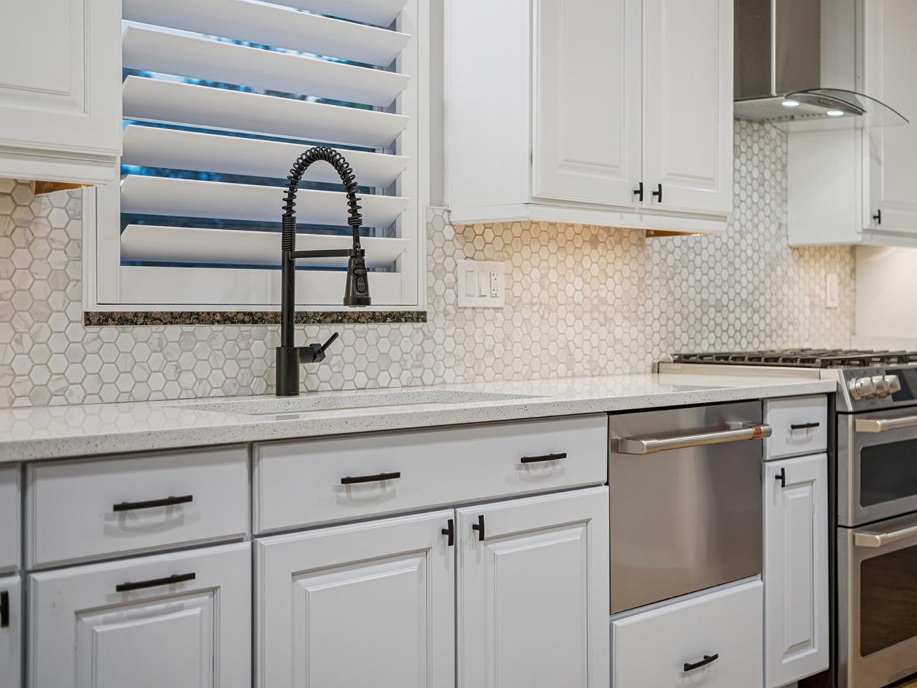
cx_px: 531
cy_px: 317
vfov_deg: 30.9
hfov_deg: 40.3
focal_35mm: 47
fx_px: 1245
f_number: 2.5
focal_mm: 40
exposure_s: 1/500
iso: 800
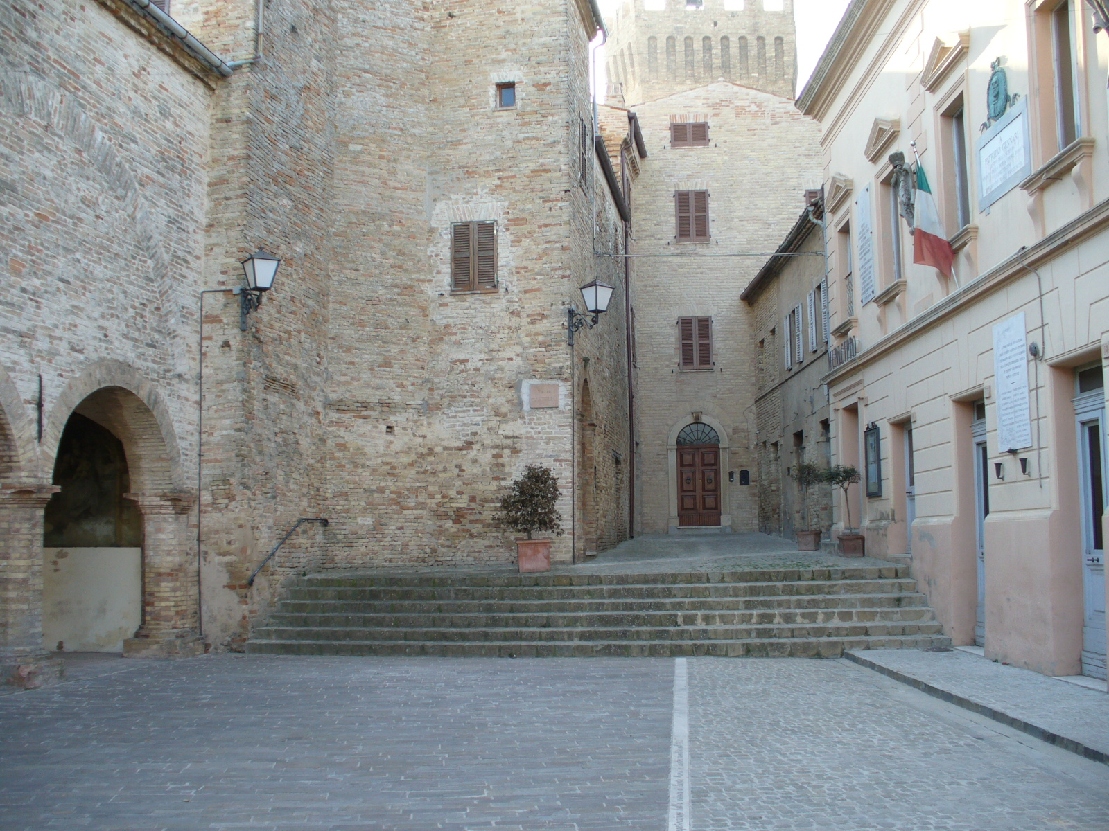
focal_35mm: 37
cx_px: 554
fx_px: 1185
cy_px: 416
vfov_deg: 38.7
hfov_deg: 50.1
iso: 80
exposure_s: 1/125
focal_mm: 6.1
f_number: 2.8
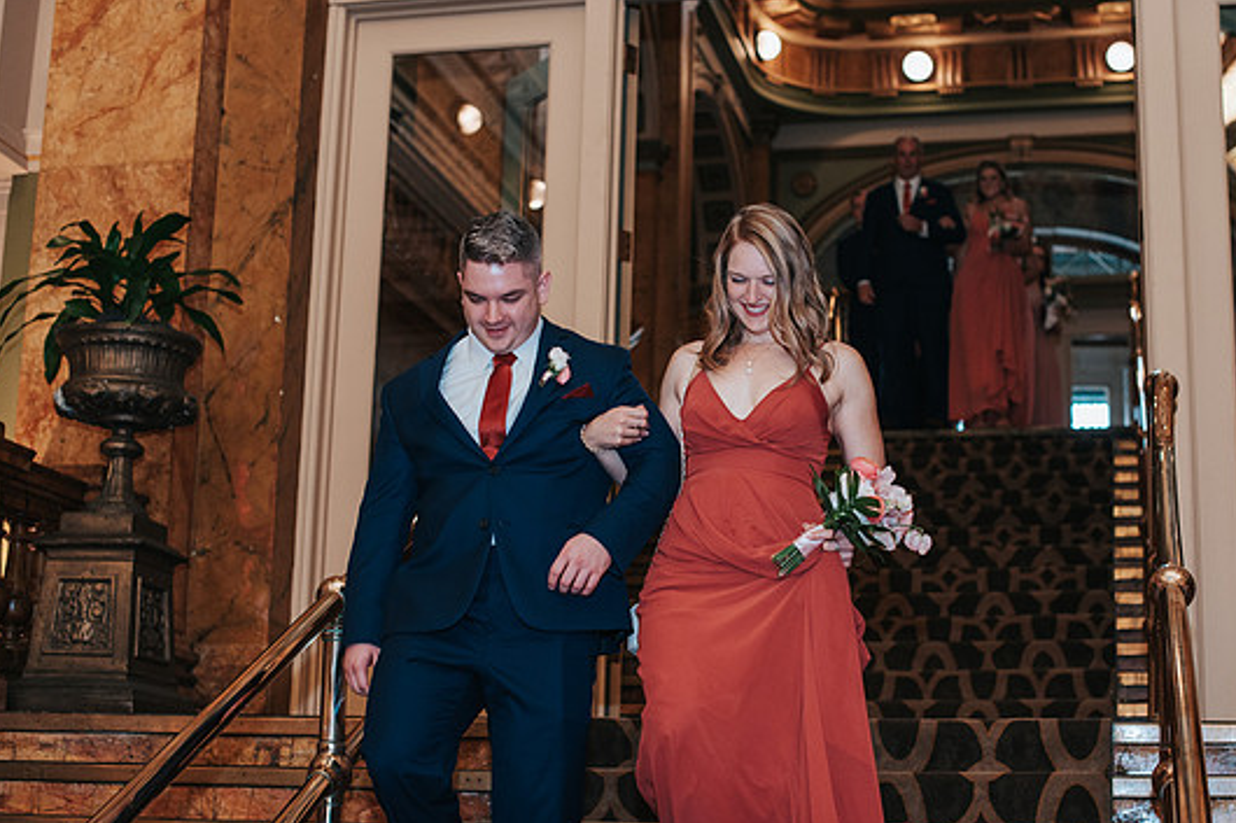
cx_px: 654
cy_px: 416
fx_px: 2025
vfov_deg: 23.0
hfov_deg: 33.9
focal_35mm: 59
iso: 1000
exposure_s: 1/200
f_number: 3.2
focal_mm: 50
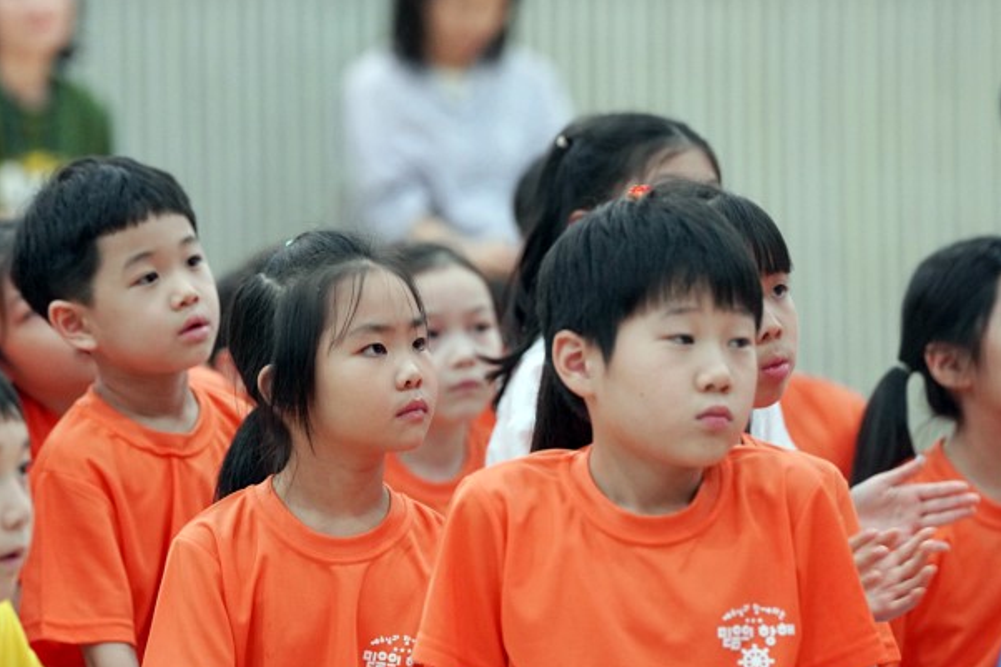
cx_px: 346
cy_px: 359
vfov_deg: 4.6
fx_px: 8311
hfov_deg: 6.9
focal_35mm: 299
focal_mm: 200
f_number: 4
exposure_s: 1/250
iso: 3200
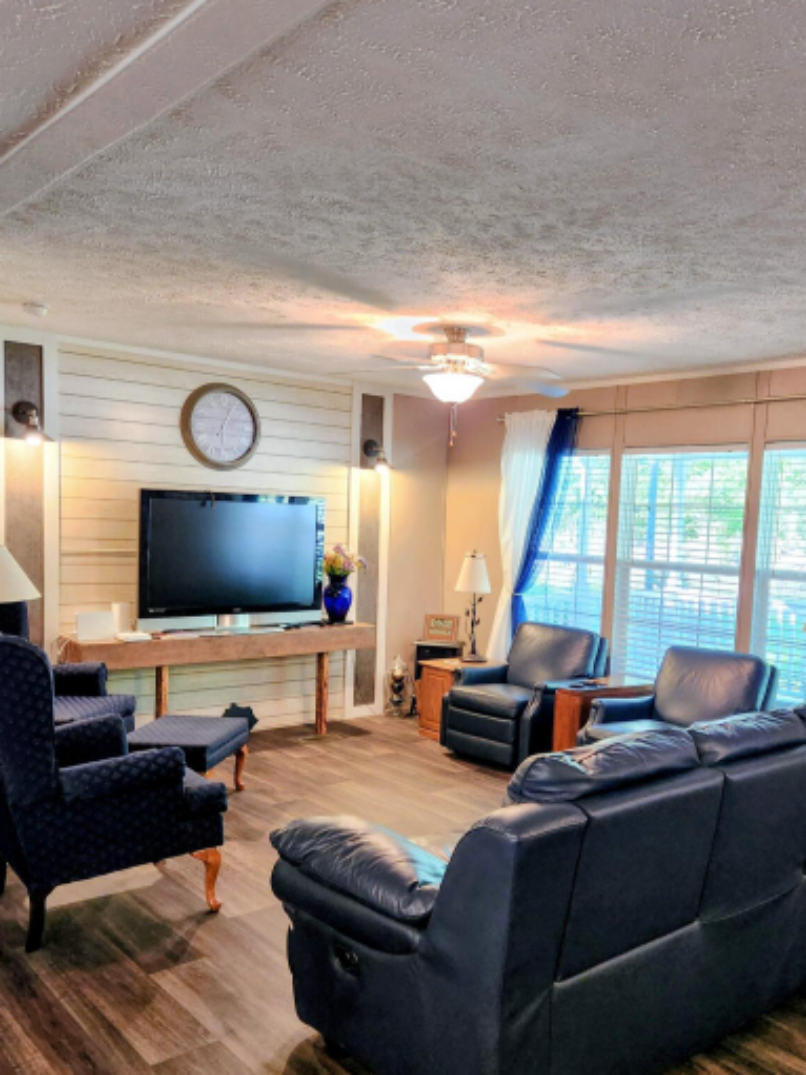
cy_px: 586
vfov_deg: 59.9
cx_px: 467
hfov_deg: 46.6
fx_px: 932
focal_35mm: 30
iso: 400
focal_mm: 5.4
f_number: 1.8
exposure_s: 1/120
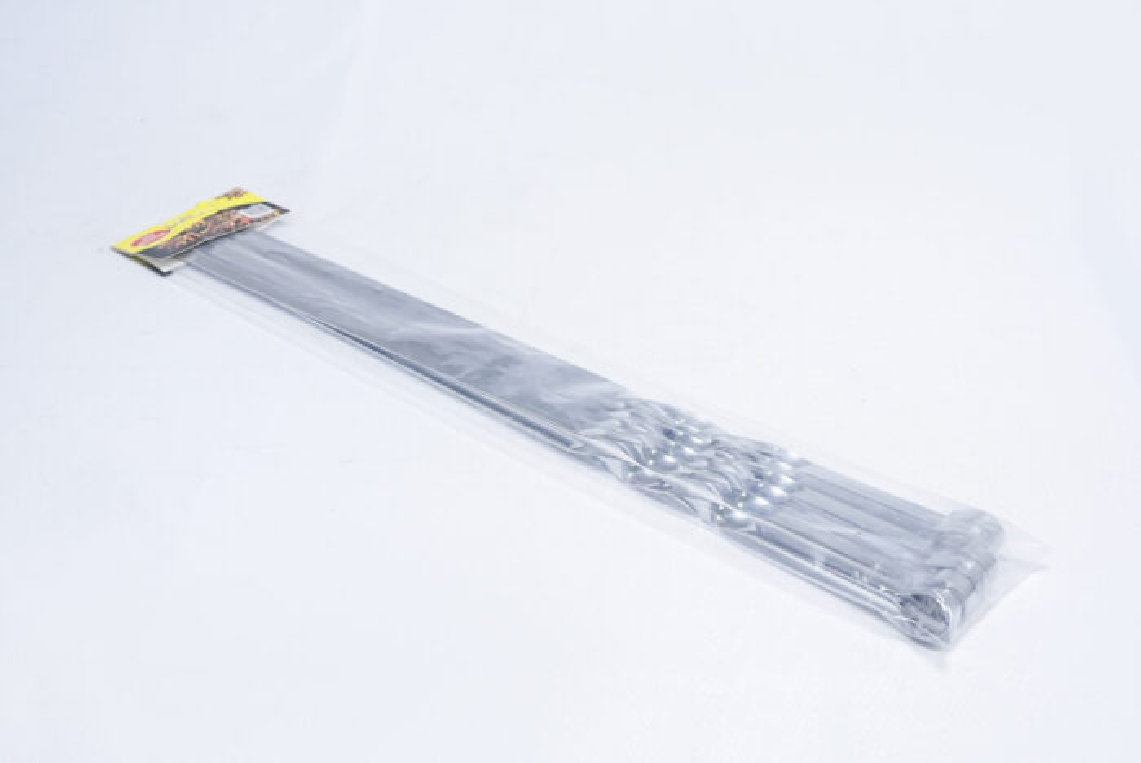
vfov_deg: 23.8
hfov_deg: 35.0
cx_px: 570
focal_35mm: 57
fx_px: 1808
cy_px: 382
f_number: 9
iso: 3200
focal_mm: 57
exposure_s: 1/200
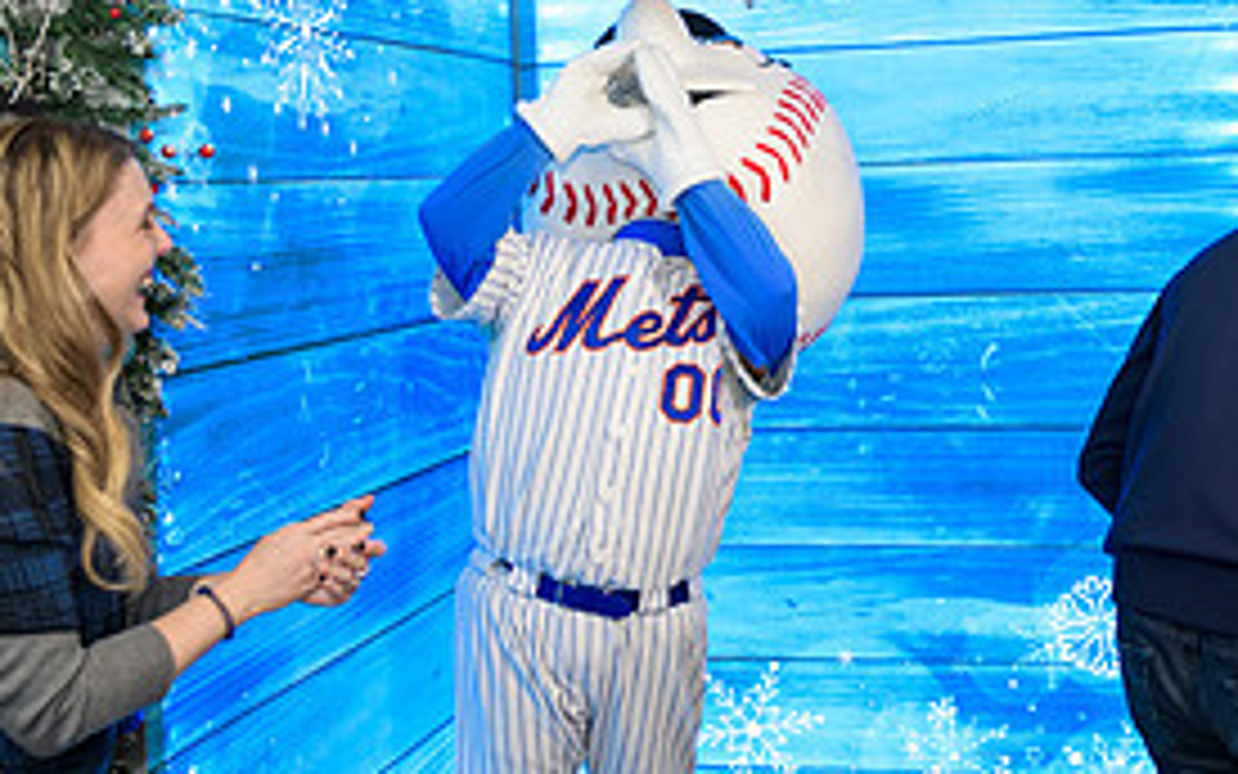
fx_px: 1890
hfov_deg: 36.2
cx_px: 689
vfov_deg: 23.0
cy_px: 209
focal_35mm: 56
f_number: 3.2
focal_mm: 26
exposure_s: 1/125
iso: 400
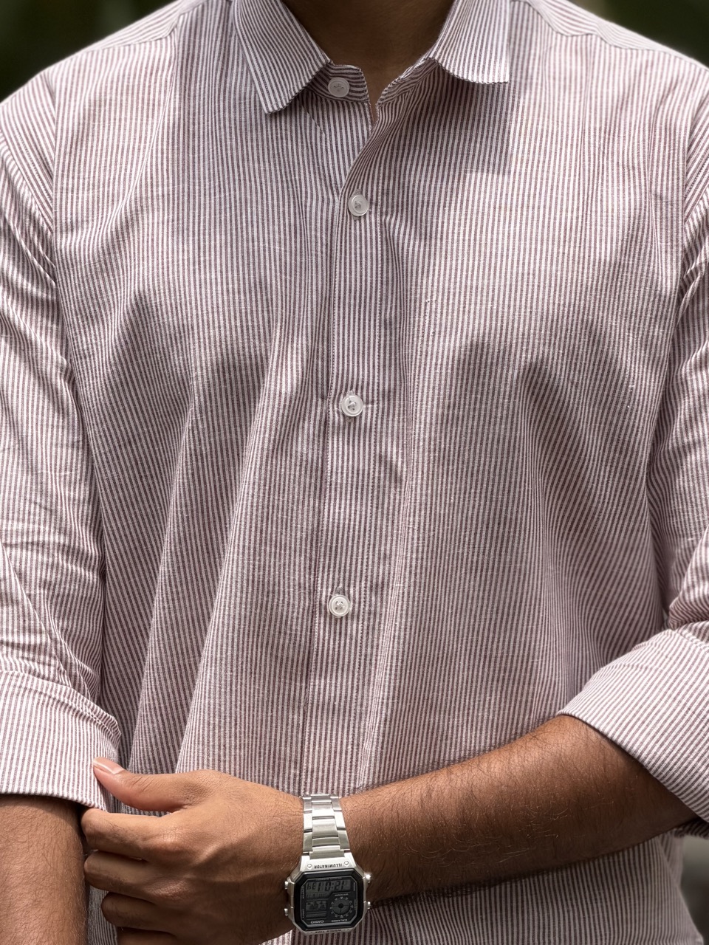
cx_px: 354
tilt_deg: -7.7
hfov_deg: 14.8
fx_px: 2731
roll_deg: -0.2
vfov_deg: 19.6
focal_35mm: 100
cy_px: 472
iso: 32
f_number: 2.8
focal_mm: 16.89
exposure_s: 1/638
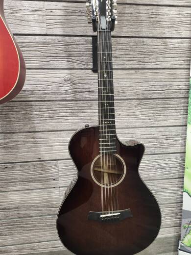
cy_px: 128
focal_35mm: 23
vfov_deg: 73.9
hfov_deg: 58.9
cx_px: 96
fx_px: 169
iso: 640
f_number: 1.8
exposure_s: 1/120
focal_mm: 5.54
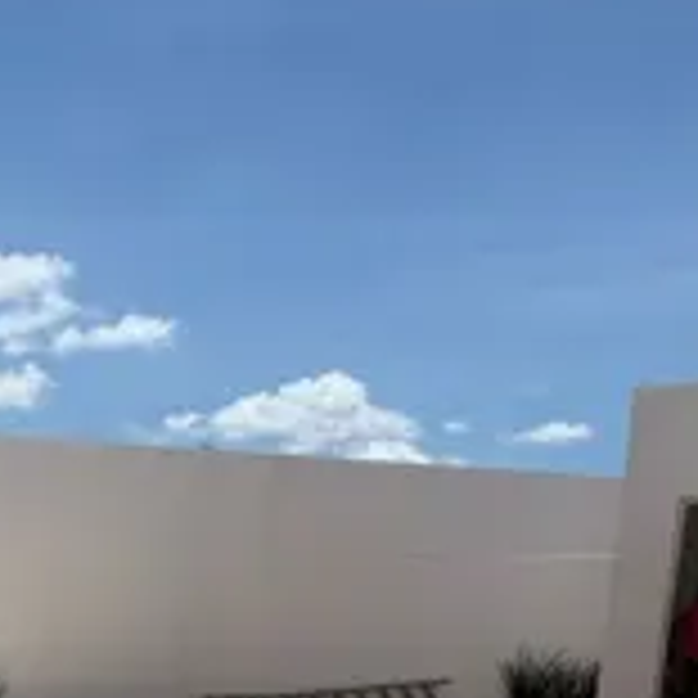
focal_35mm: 48
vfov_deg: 32.0
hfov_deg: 29.6
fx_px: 1095
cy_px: 734
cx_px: -171
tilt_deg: -6.5
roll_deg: -1.2
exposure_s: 1/3906
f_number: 2.2
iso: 40
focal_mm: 2.22
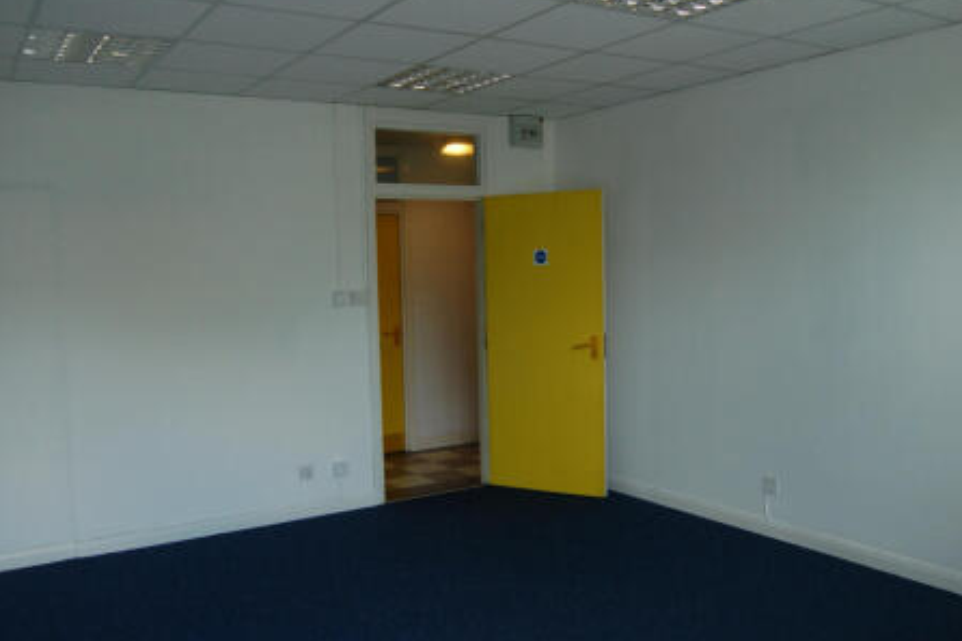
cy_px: 312
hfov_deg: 58.7
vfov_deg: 41.1
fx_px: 855
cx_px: 459
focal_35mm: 32
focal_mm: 20
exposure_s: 1/100
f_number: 5
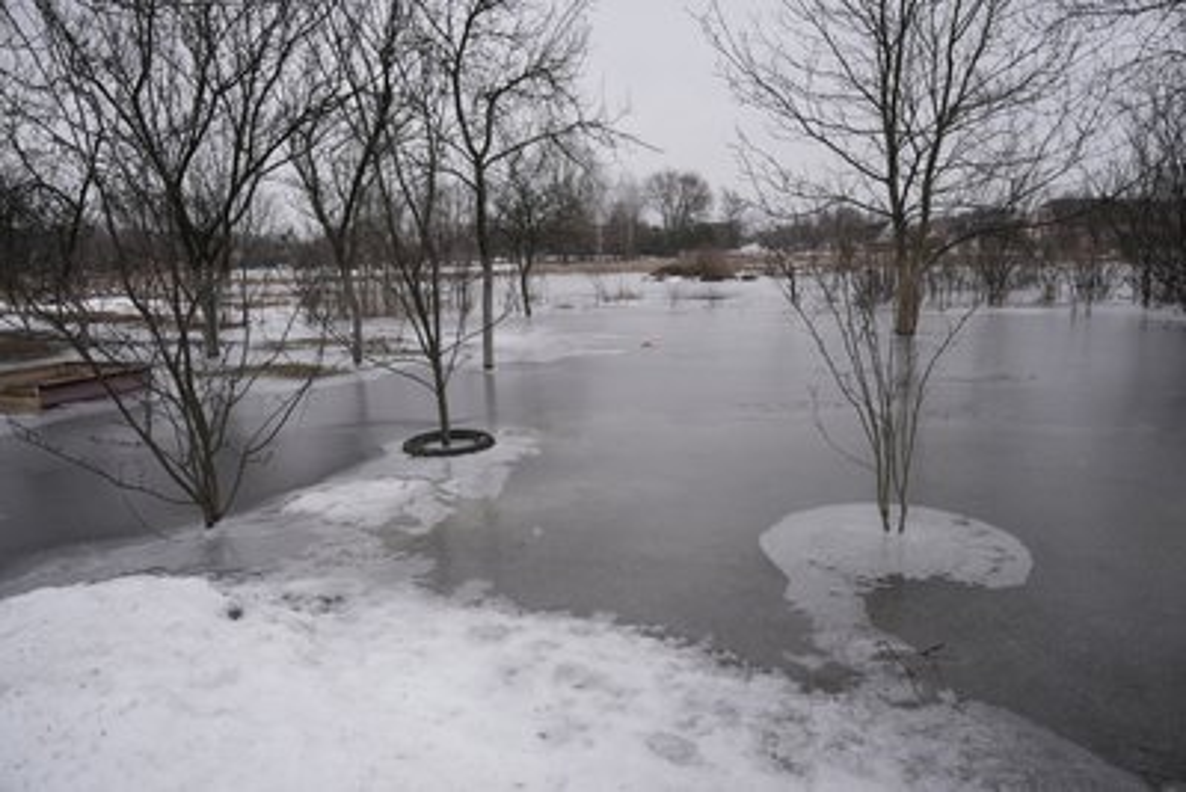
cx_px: 593
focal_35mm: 24
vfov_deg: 53.2
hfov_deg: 73.7
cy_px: 396
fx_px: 791
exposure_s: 1/1600
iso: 400
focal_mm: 24
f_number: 2.8
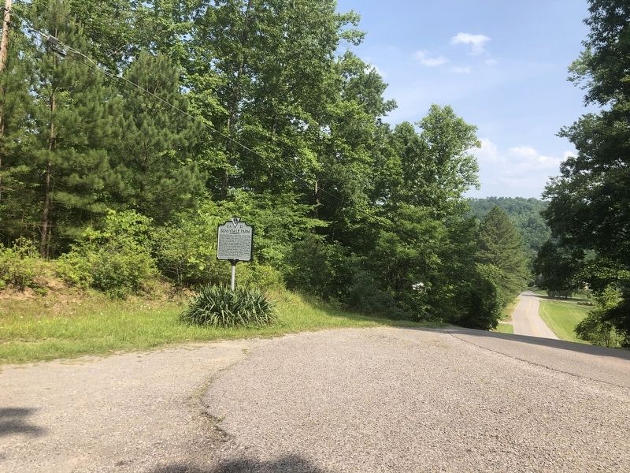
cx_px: 315
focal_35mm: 28
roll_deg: -1.9
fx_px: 510
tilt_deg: +0.9
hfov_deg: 63.4
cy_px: 236
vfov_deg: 49.7
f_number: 1.8
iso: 20
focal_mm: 4
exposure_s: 1/1215
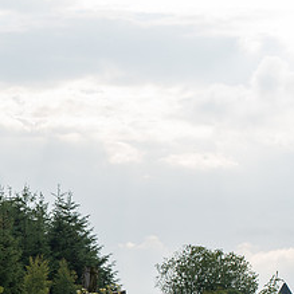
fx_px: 1999
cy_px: 314
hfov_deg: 8.2
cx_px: -142
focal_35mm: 208
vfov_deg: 8.4
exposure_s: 1/500
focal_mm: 68
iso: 200
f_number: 6.3
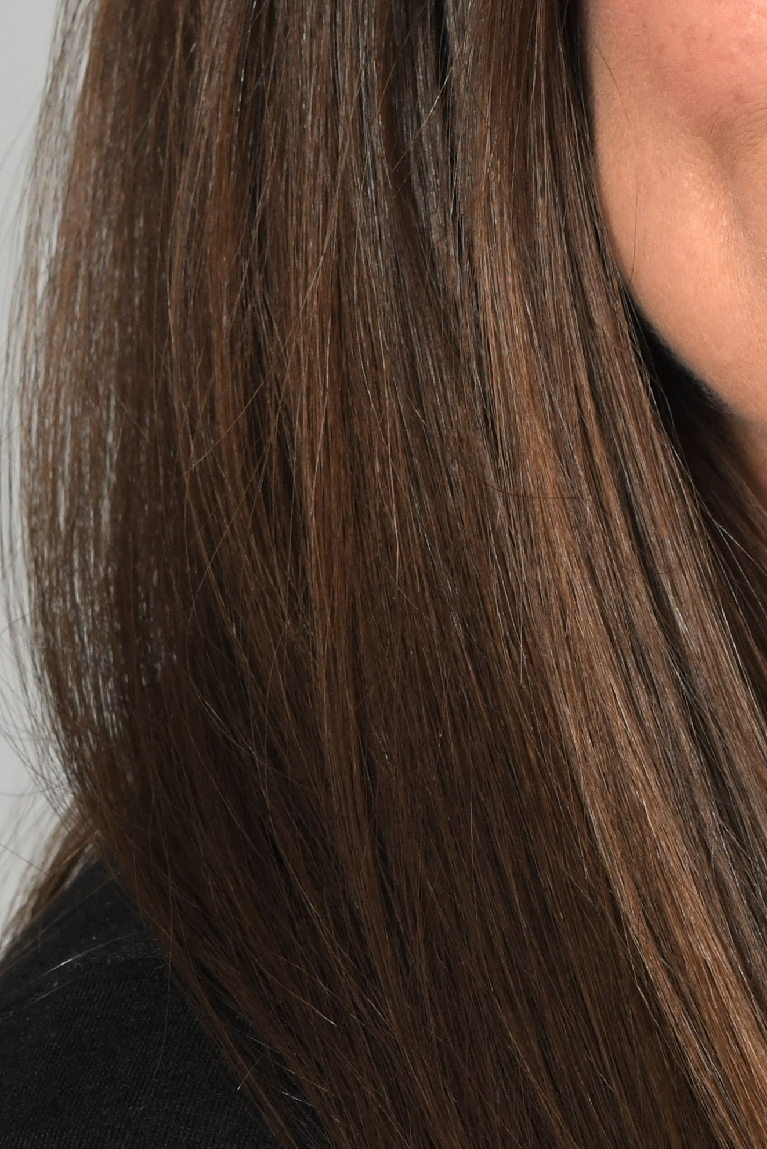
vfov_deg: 5.8
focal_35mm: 354
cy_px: 800
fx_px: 11308
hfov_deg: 3.9
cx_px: 922
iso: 400
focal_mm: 85
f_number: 7.1
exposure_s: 1/250
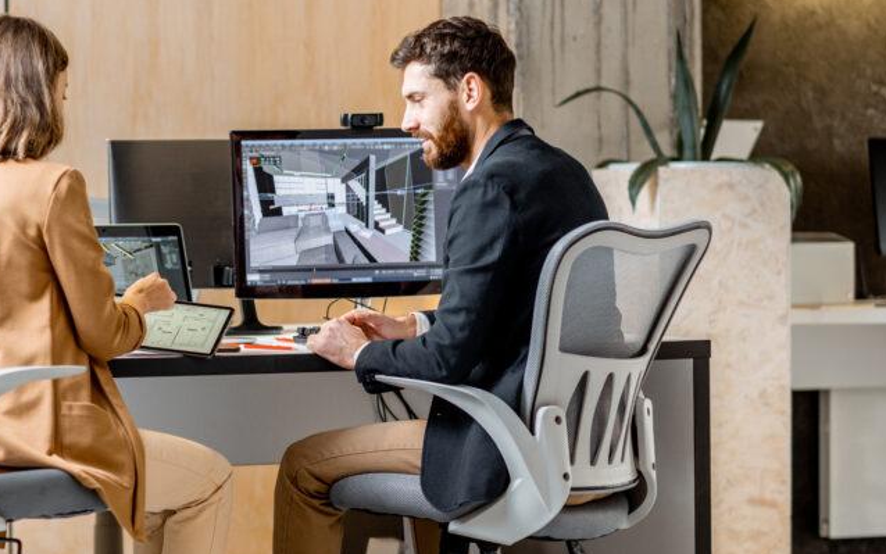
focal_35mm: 139
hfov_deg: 15.0
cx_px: 206
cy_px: 334
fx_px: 3357
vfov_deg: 9.4
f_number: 2.2
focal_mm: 85
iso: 500
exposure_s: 1/200
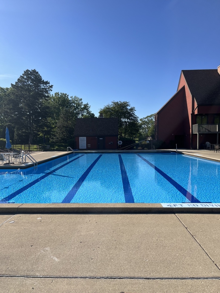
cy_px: 146
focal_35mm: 26
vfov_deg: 67.3
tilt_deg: -1.3
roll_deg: +1.0
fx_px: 220
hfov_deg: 53.1
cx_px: 110
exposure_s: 1/3745
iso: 50
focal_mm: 5.1
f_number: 1.6
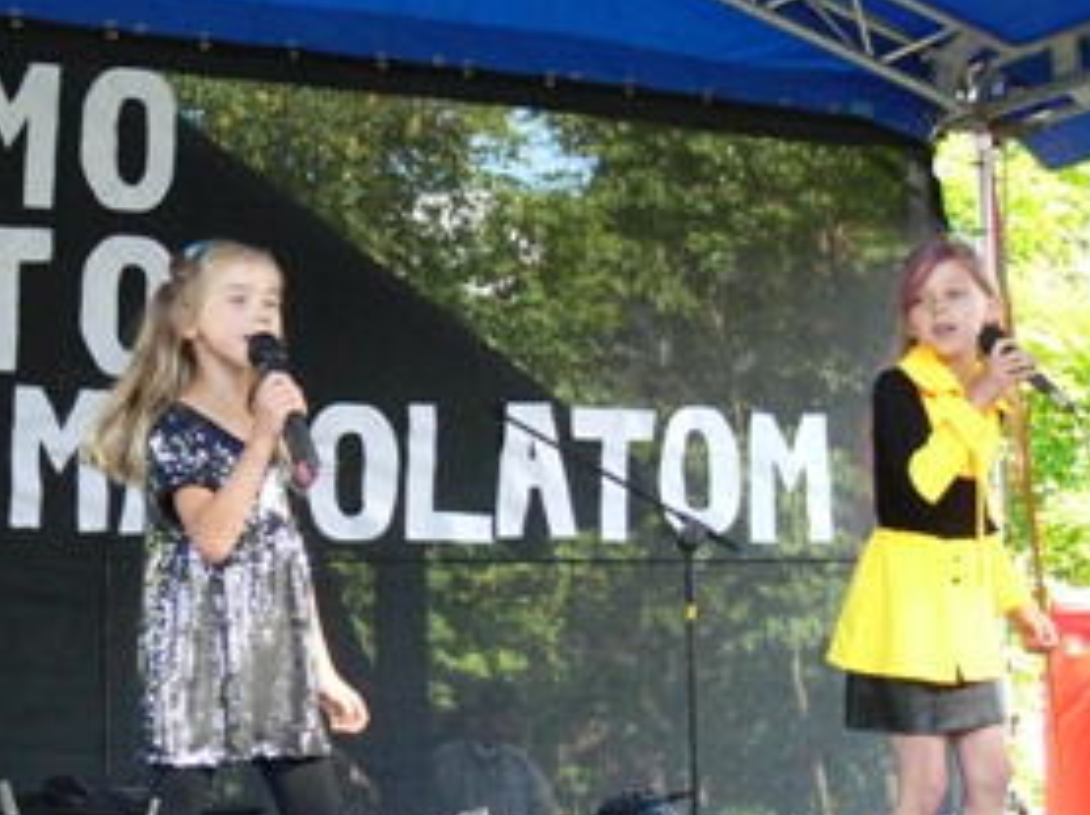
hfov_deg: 23.7
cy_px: 461
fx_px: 2547
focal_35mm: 81
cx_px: 181
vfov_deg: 18.2
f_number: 2.8
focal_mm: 7.4
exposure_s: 1/160
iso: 200
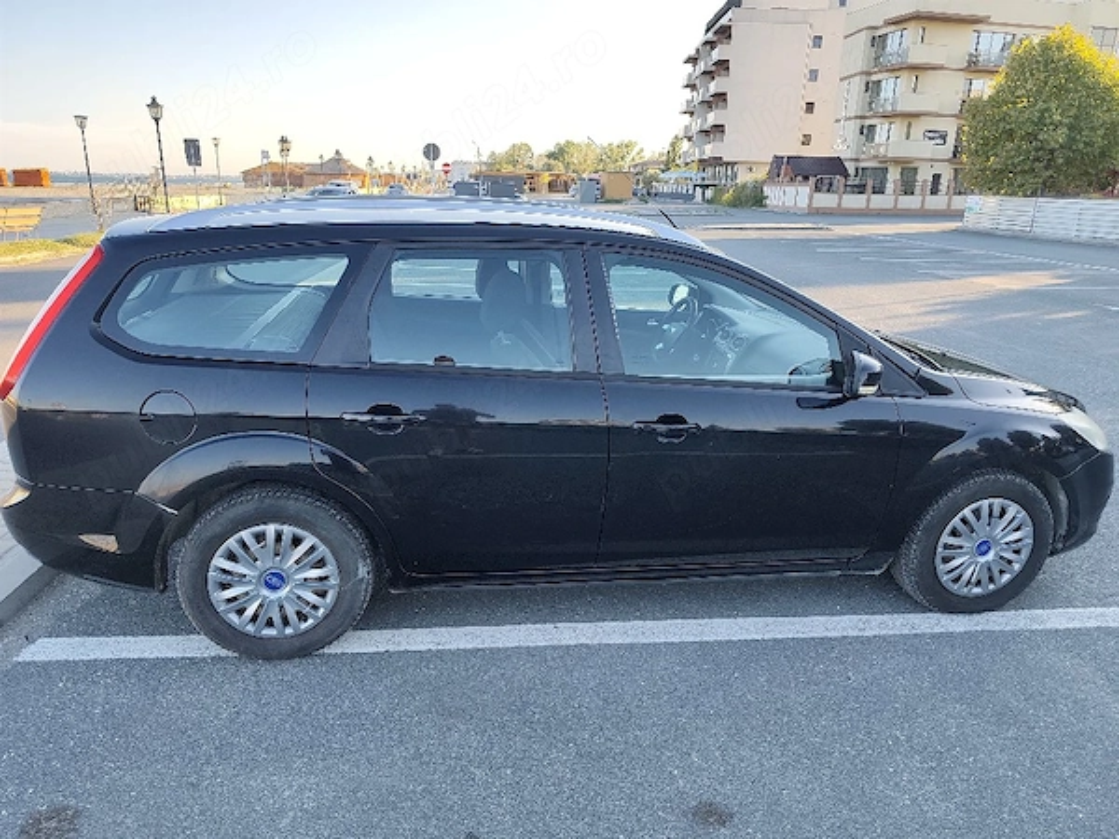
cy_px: 420
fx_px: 744
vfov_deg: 58.9
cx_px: 560
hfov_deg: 73.9
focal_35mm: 23
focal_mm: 6.07
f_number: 1.7
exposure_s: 1/200
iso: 50
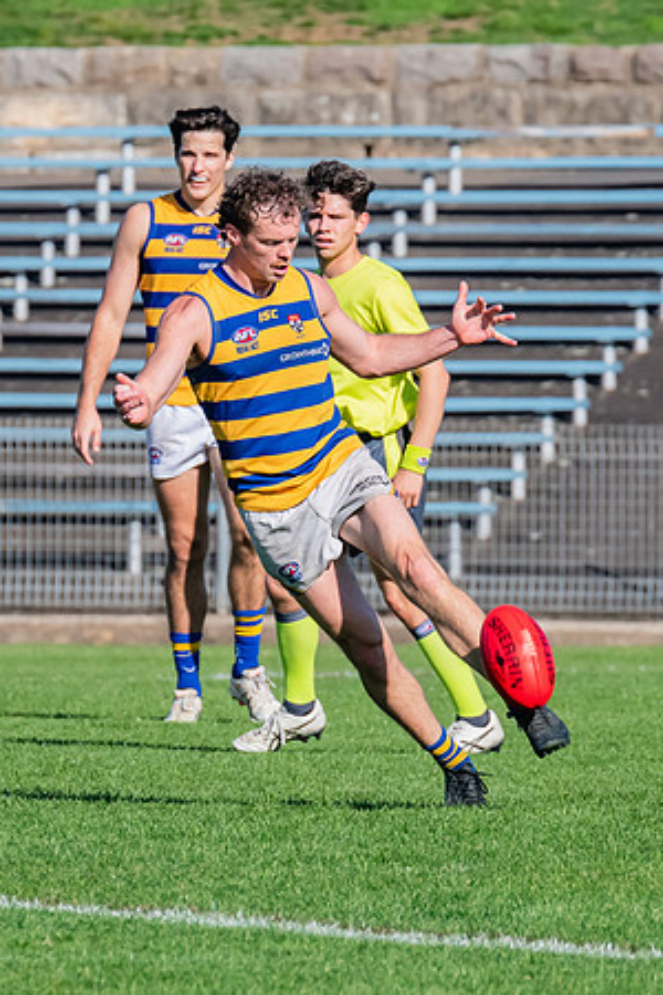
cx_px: 321
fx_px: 26777
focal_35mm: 969
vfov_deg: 2.1
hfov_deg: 1.4
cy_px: 549
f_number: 10
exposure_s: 1/1600
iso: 800
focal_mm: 420
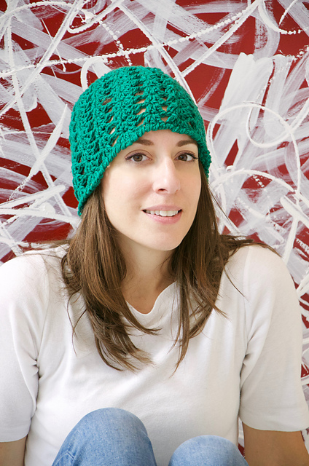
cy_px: 233
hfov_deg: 8.7
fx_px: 2036
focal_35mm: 158
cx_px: 154
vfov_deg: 13.1
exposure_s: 1/200
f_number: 5.6
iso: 1600
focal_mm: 105
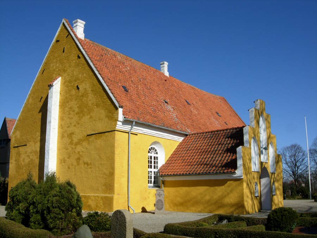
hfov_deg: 51.4
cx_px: 158
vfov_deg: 39.7
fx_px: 330
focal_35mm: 36
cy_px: 119
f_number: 6.8
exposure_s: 1/395
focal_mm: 7.5
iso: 50
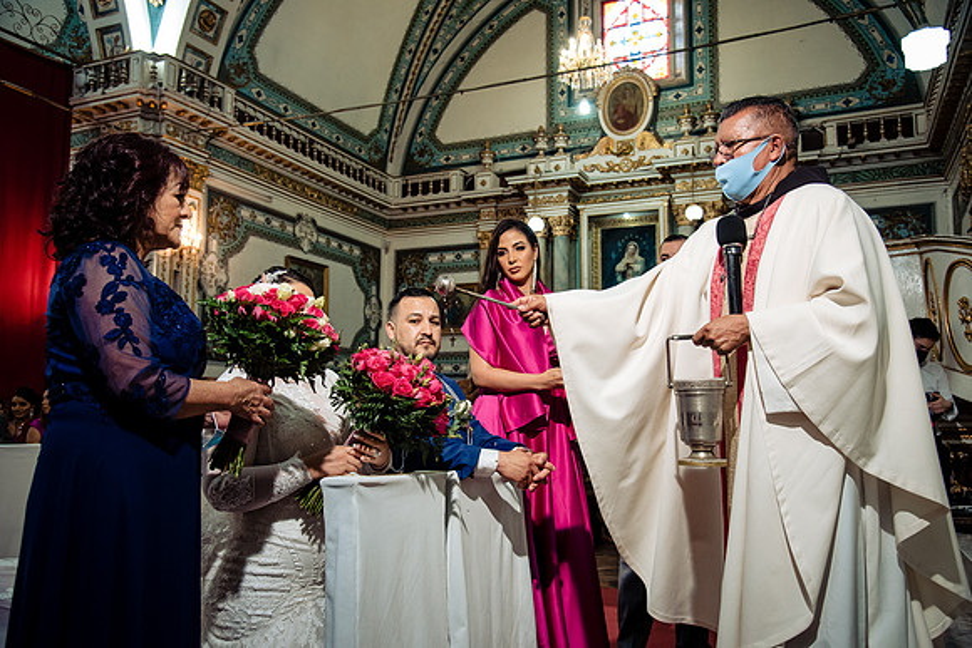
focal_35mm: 31
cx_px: 486
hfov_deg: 60.3
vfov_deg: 42.3
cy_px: 324
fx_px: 837
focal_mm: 31
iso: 2000
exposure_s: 1/100
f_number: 5
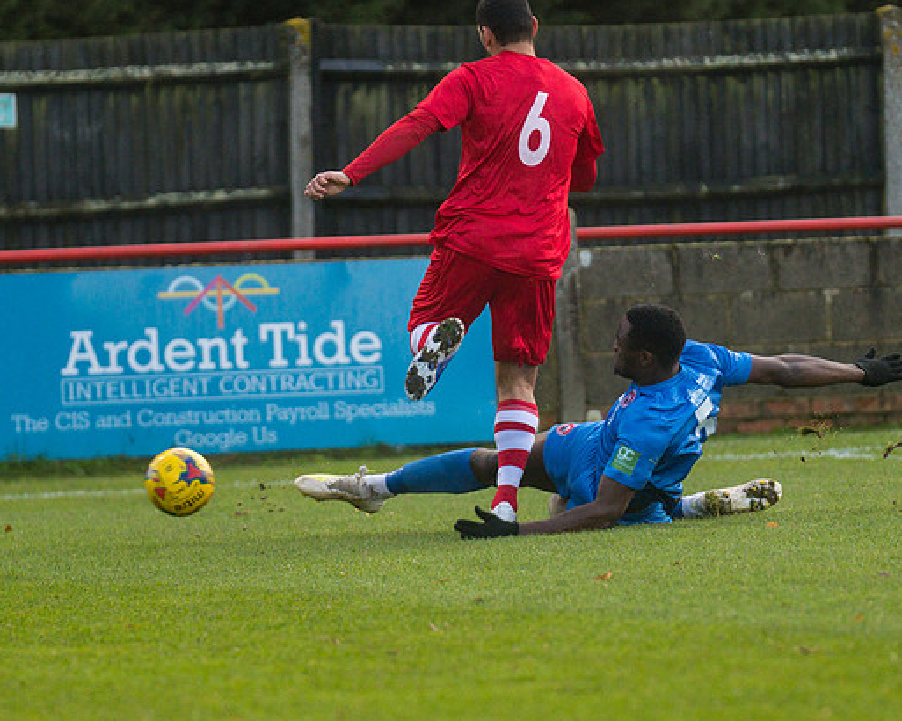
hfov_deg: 4.9
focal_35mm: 392
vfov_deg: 3.9
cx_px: 448
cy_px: 327
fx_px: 10461
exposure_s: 1/2000
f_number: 2.8
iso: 2000
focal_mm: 195
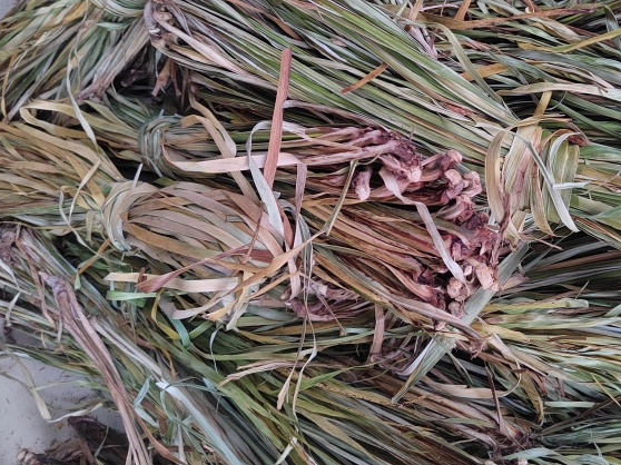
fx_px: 592
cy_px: 147
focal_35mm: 33
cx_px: 418
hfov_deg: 54.2
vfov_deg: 42.2
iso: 884
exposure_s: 1/50
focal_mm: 5.52
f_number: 1.9
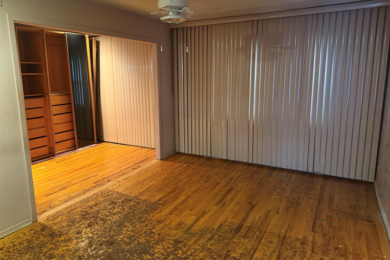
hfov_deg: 71.5
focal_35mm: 25
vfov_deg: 51.2
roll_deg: +1.5
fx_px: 271
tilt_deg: -8.5
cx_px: 195
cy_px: 120
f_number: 1.78
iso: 800
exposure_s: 1/30
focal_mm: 6.76
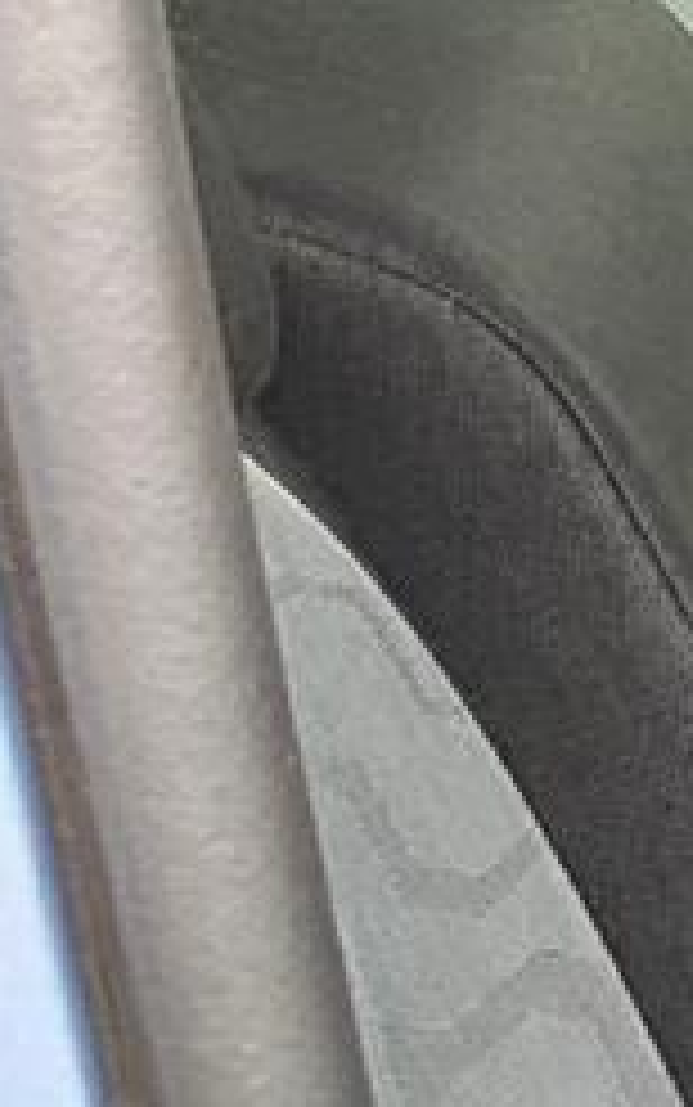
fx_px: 4527
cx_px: 2538
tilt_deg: -34.4
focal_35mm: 150
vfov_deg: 13.1
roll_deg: -0.7
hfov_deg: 7.1
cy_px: 1701
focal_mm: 3
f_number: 1.8
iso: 32
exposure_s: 1/122
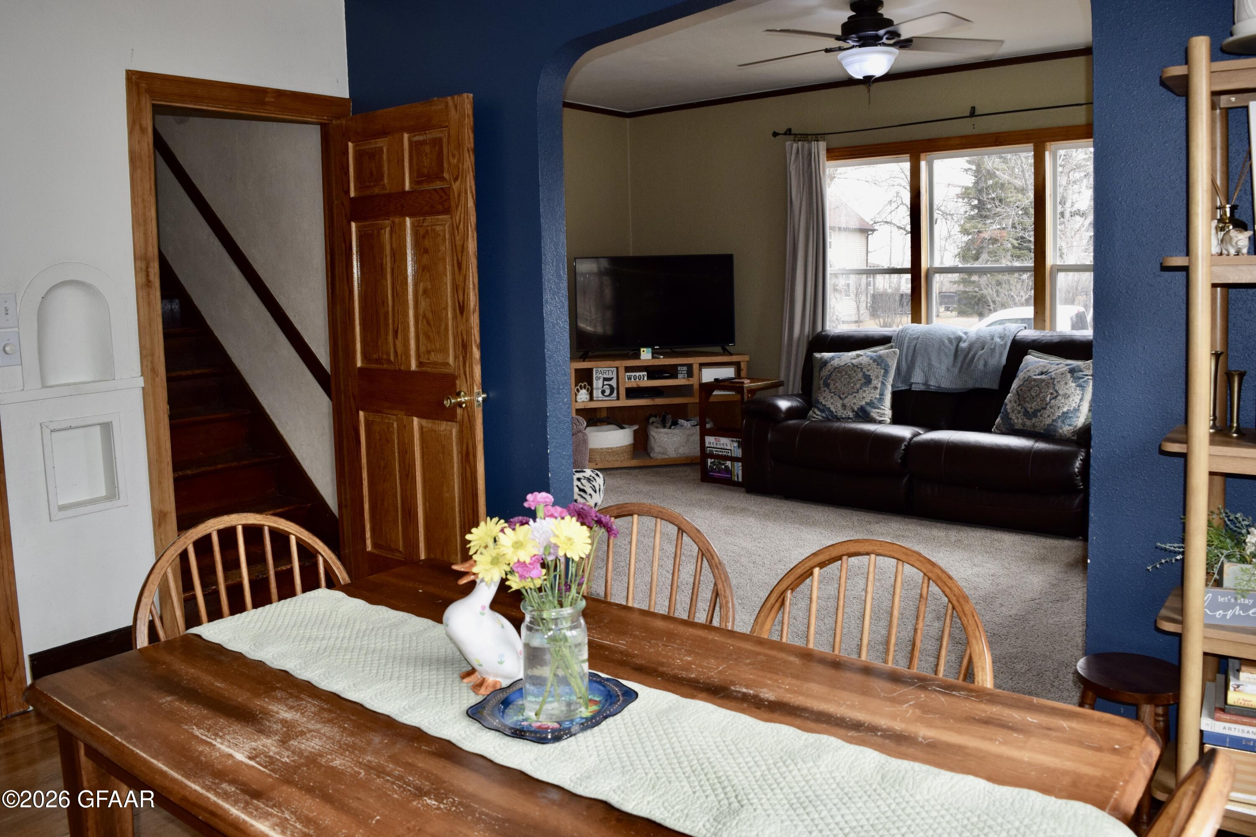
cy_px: 418
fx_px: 942
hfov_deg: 67.4
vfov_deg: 47.9
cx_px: 628
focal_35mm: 27
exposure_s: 1/125
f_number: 5.6
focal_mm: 18
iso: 500
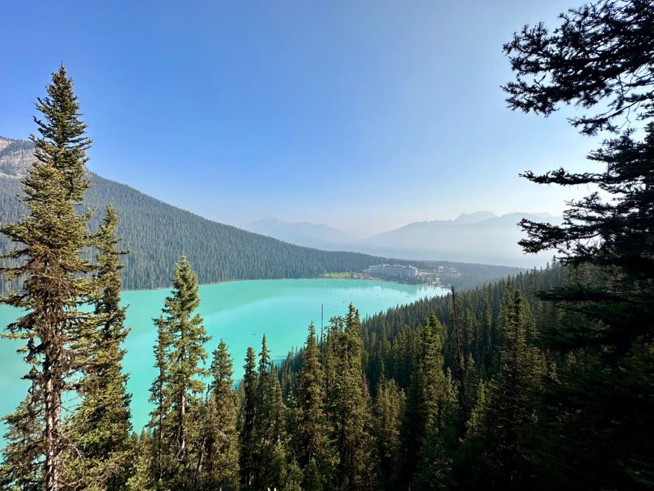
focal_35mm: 14
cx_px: 327
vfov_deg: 85.7
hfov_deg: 102.1
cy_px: 246
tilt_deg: -1.8
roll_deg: -0.8
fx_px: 265
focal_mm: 2.22
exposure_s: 1/2398
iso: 50
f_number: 2.2
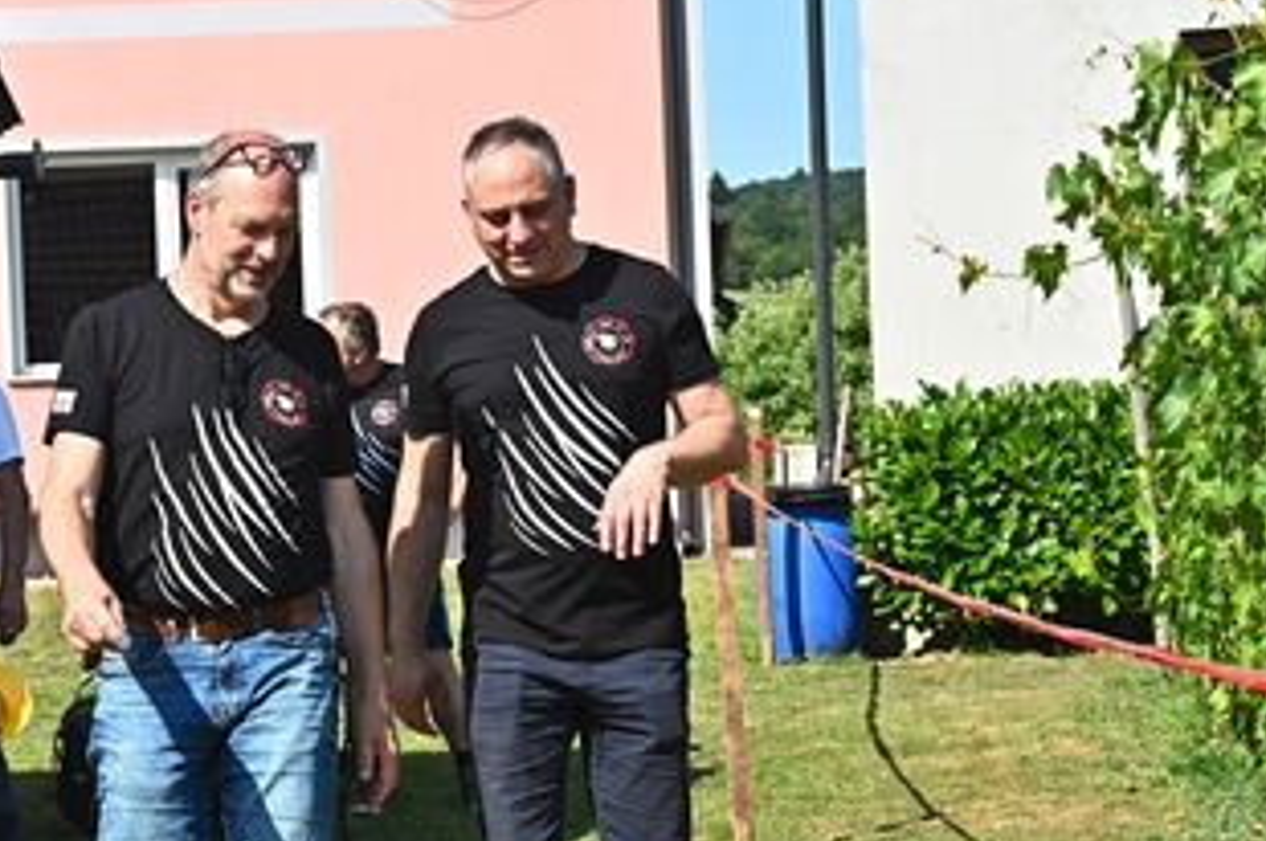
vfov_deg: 10.9
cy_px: 518
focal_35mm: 125
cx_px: 388
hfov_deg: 16.4
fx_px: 4391
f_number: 11
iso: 1600
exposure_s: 1/2000
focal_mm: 86
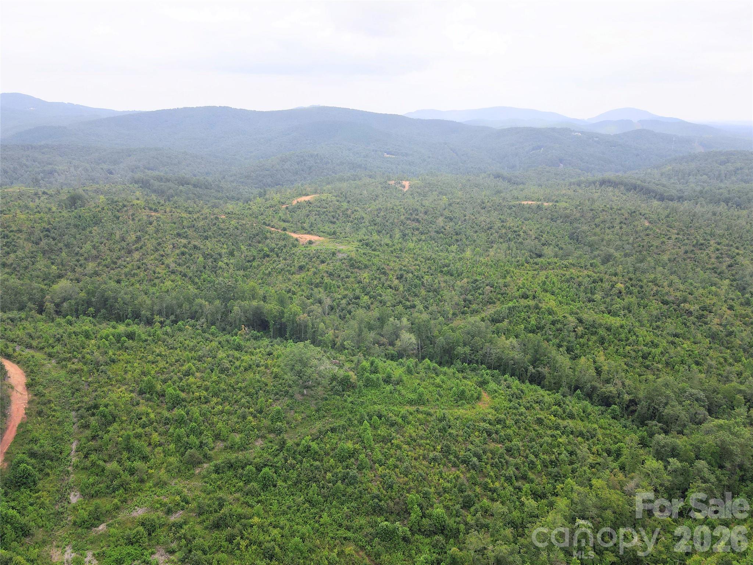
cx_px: 376
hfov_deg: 71.6
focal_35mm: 24
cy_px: 282
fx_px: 522
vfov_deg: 56.8
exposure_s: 1/500
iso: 110
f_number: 2.8
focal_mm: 4.5
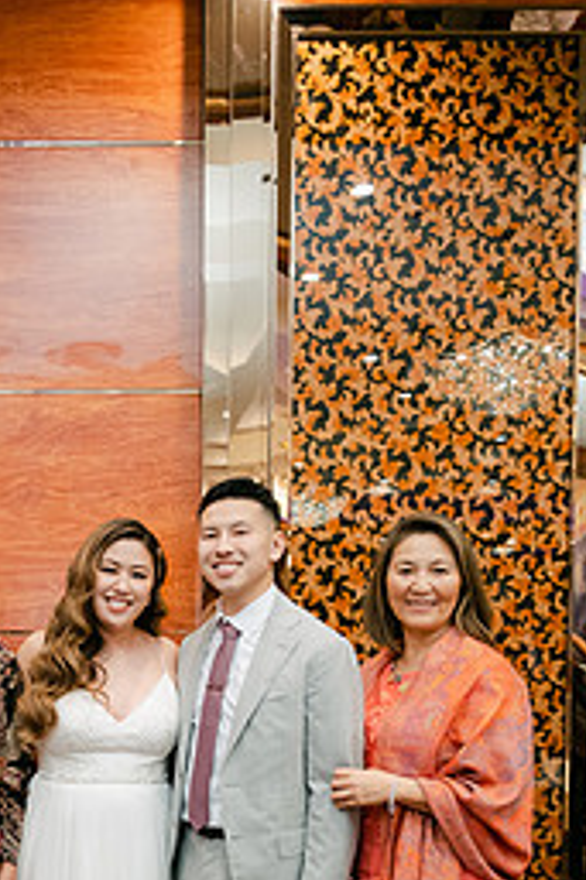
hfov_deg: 30.9
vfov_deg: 44.2
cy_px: 705
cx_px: 96
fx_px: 1027
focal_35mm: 42
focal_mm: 16
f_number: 2.8
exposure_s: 1/125
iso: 800
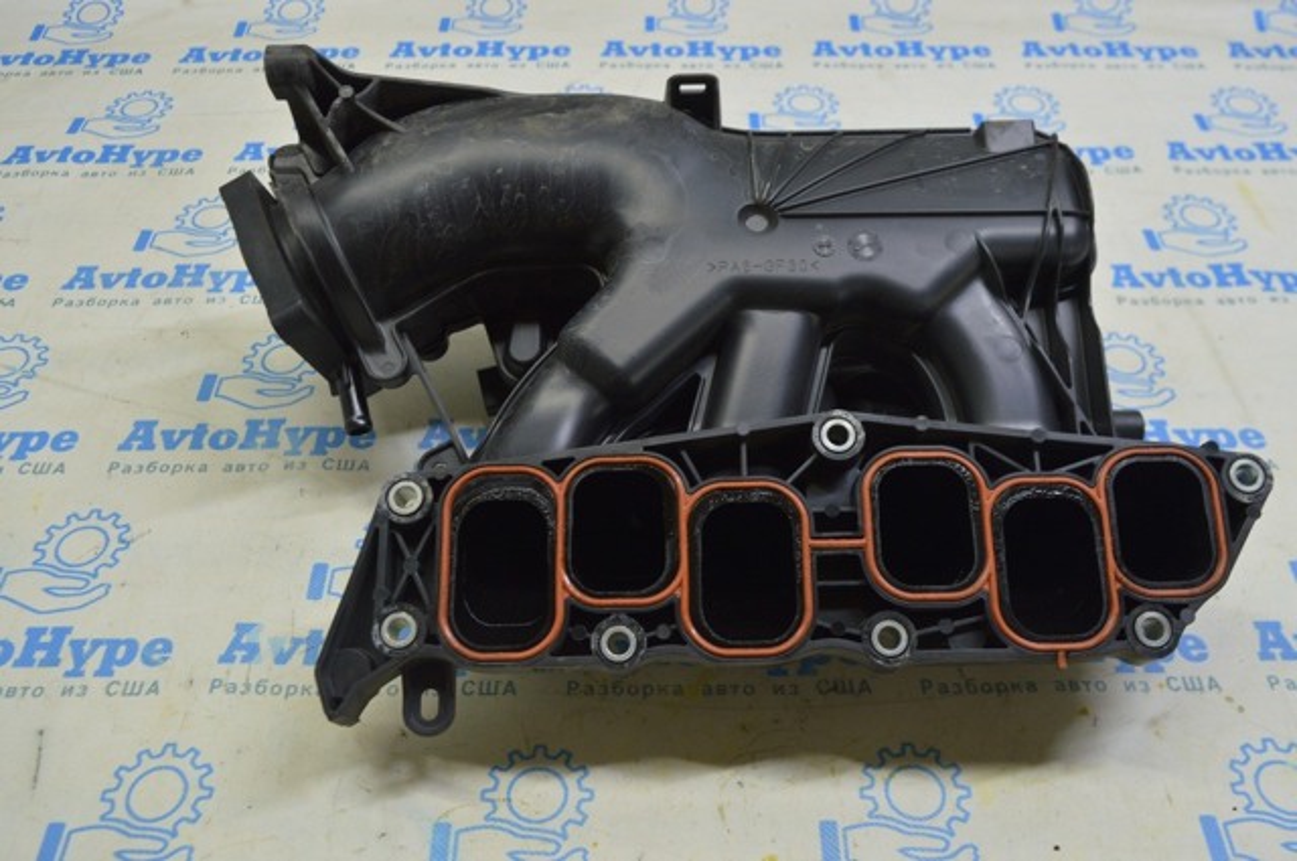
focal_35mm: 34
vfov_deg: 38.3
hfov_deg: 55.2
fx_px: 1241
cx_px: 648
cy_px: 430
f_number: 5.6
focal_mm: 23
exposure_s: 1/25
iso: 400
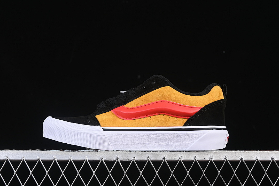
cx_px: 140
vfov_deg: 18.2
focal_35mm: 75
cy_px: 93
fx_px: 581
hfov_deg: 27.0
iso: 160
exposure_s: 1/60
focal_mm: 50
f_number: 6.3
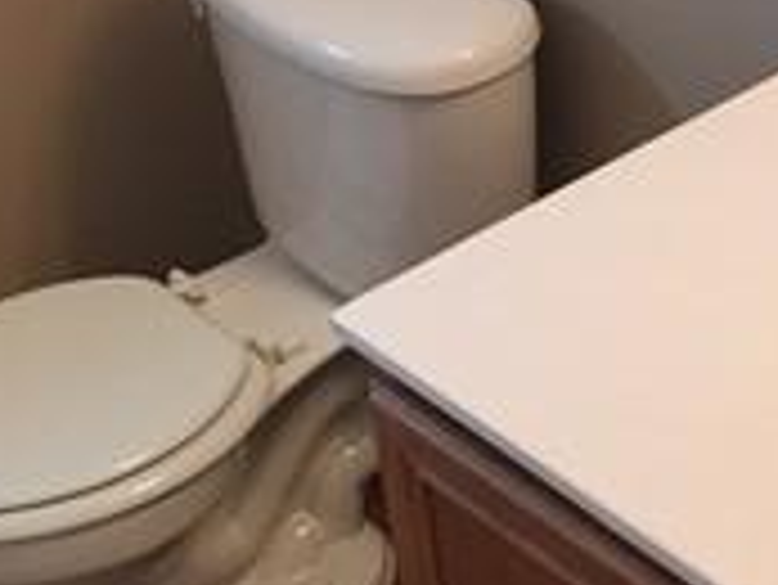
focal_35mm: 107
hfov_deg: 17.8
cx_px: 832
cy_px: 256
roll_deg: +1.7
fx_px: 2407
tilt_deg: -33.2
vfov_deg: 13.8
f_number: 2.2
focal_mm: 4.15
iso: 40
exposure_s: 1/15
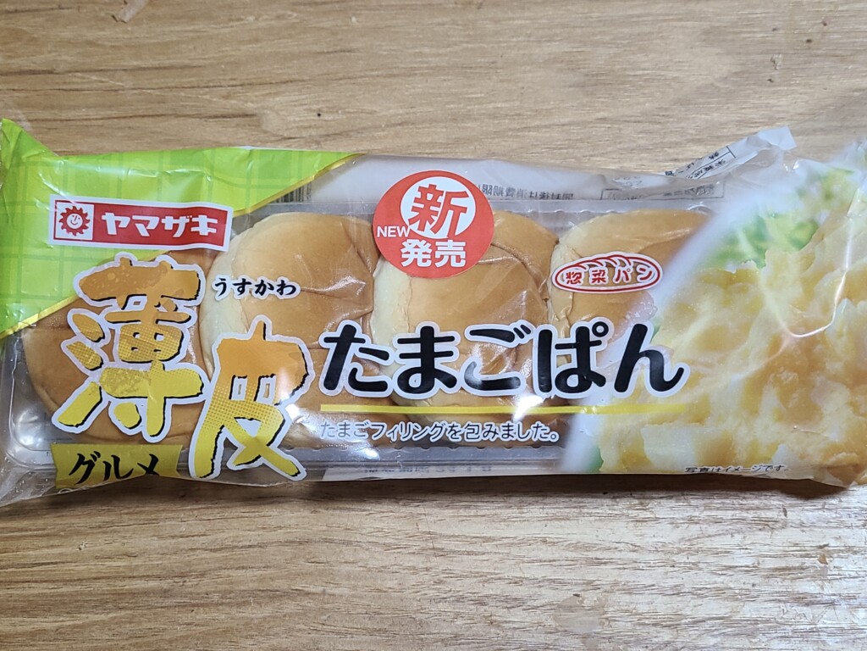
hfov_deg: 67.3
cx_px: 434
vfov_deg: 53.1
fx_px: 651
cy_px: 326
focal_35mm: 26
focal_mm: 5.4
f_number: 1.8
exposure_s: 1/60
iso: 250
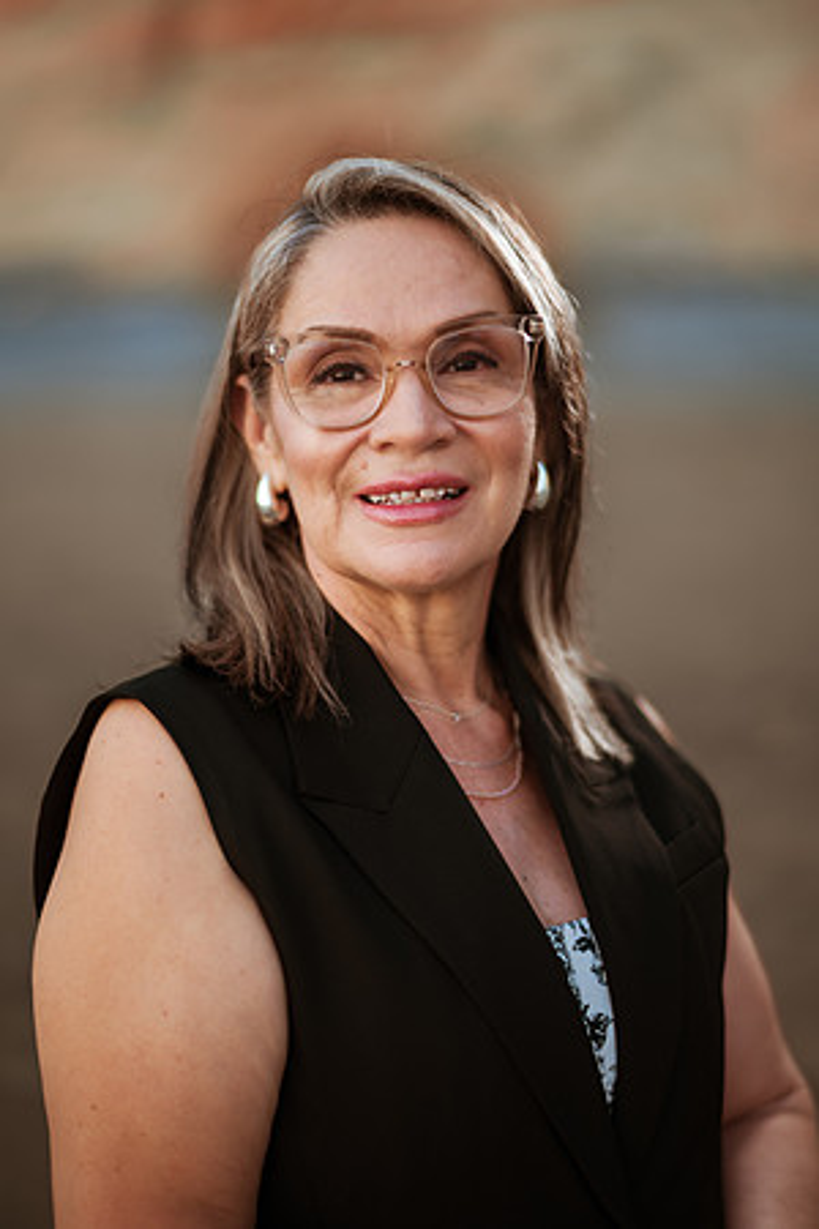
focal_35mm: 58
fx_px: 1979
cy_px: 614
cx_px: 410
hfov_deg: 23.4
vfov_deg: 34.5
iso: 50
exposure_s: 1/800
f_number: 1.4
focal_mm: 58
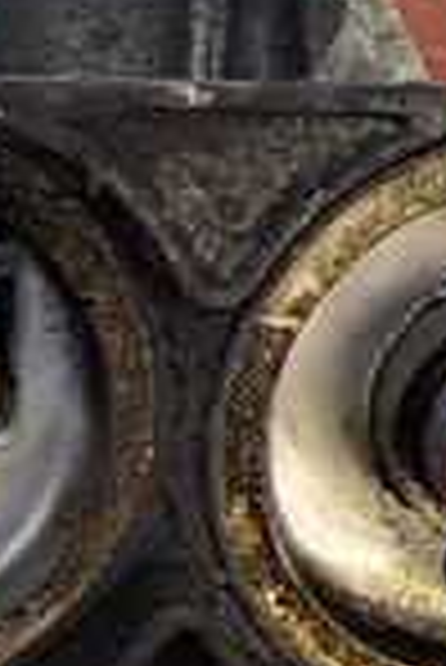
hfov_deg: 9.6
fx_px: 2503
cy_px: 297
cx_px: -423
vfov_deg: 15.2
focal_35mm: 135
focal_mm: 4.1
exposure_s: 1/30
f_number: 3.3
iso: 125
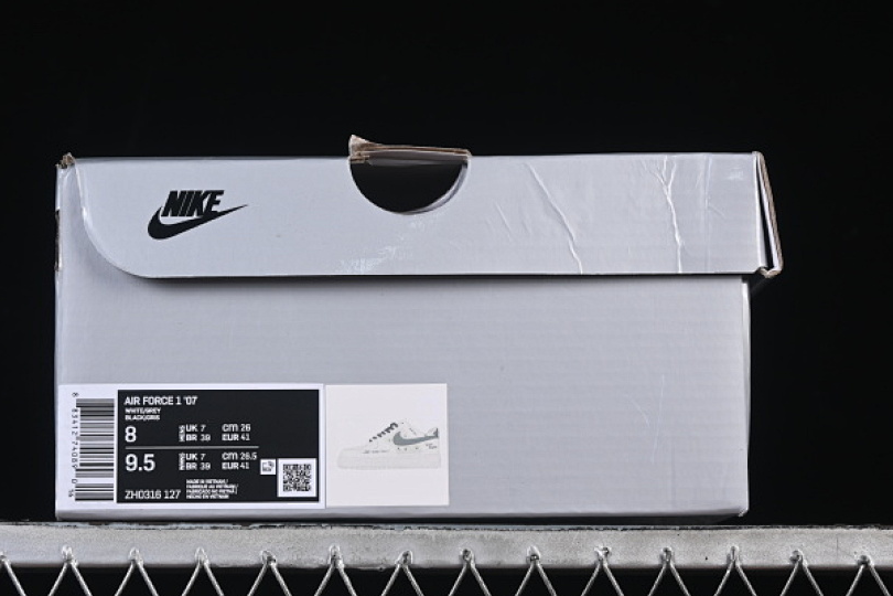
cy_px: 277
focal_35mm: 100
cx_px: 390
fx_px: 2480
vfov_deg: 13.7
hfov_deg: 20.4
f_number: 8
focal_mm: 50
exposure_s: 1/80
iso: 160
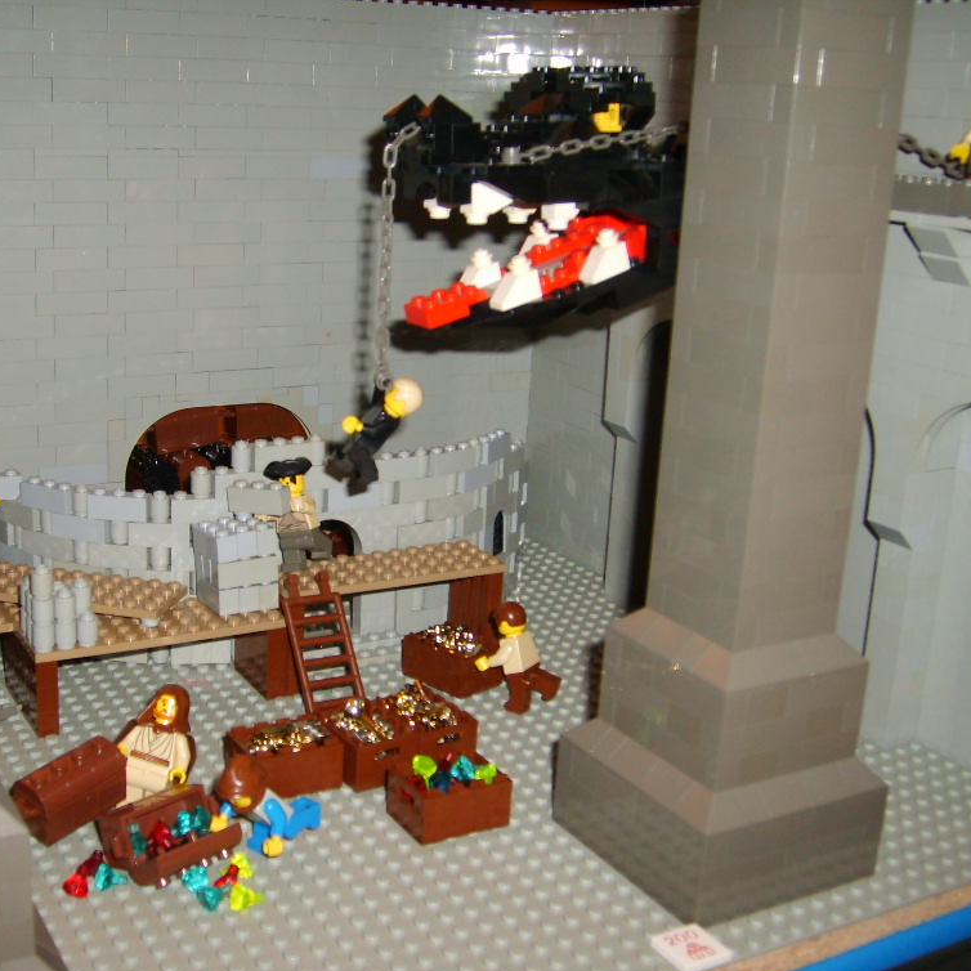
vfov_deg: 40.0
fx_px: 1333
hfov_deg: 39.8
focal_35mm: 42
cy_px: 493
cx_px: 363
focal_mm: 5.8
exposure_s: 1/30
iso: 100
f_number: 2.8
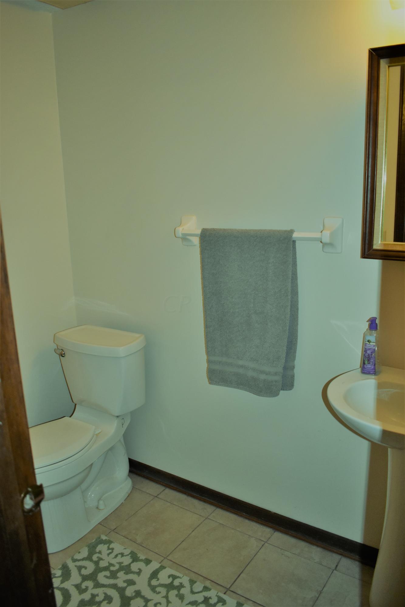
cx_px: 202
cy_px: 304
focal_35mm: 27
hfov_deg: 47.9
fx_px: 456
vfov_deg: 67.4
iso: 1600
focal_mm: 18
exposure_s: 1/125
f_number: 3.5
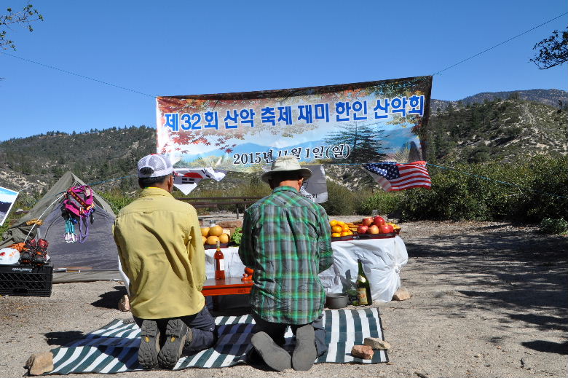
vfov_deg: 29.8
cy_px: 189
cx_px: 284
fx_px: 710
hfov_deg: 43.6
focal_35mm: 45
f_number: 14
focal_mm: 30
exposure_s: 1/200
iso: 200
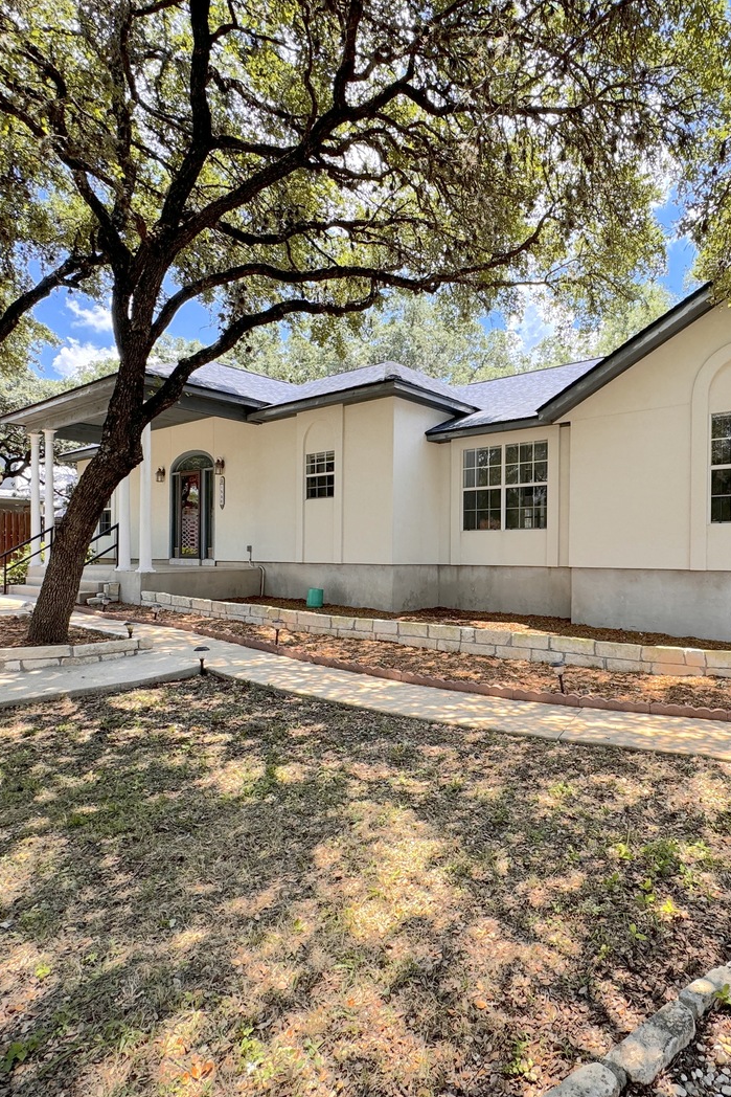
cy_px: 561
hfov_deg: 60.7
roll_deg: -0.9
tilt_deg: -1.5
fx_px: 609
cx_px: 477
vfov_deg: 84.0
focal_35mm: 20
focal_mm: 2.22
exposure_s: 1/332
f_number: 2.2
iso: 40
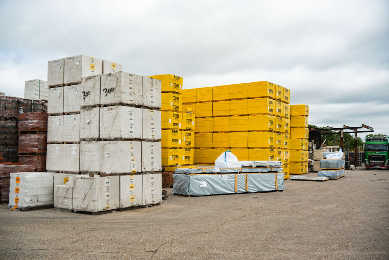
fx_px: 378
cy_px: 130
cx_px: 194
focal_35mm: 35
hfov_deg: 54.4
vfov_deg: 37.9
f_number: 3.5
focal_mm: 35
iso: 125
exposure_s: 1/500
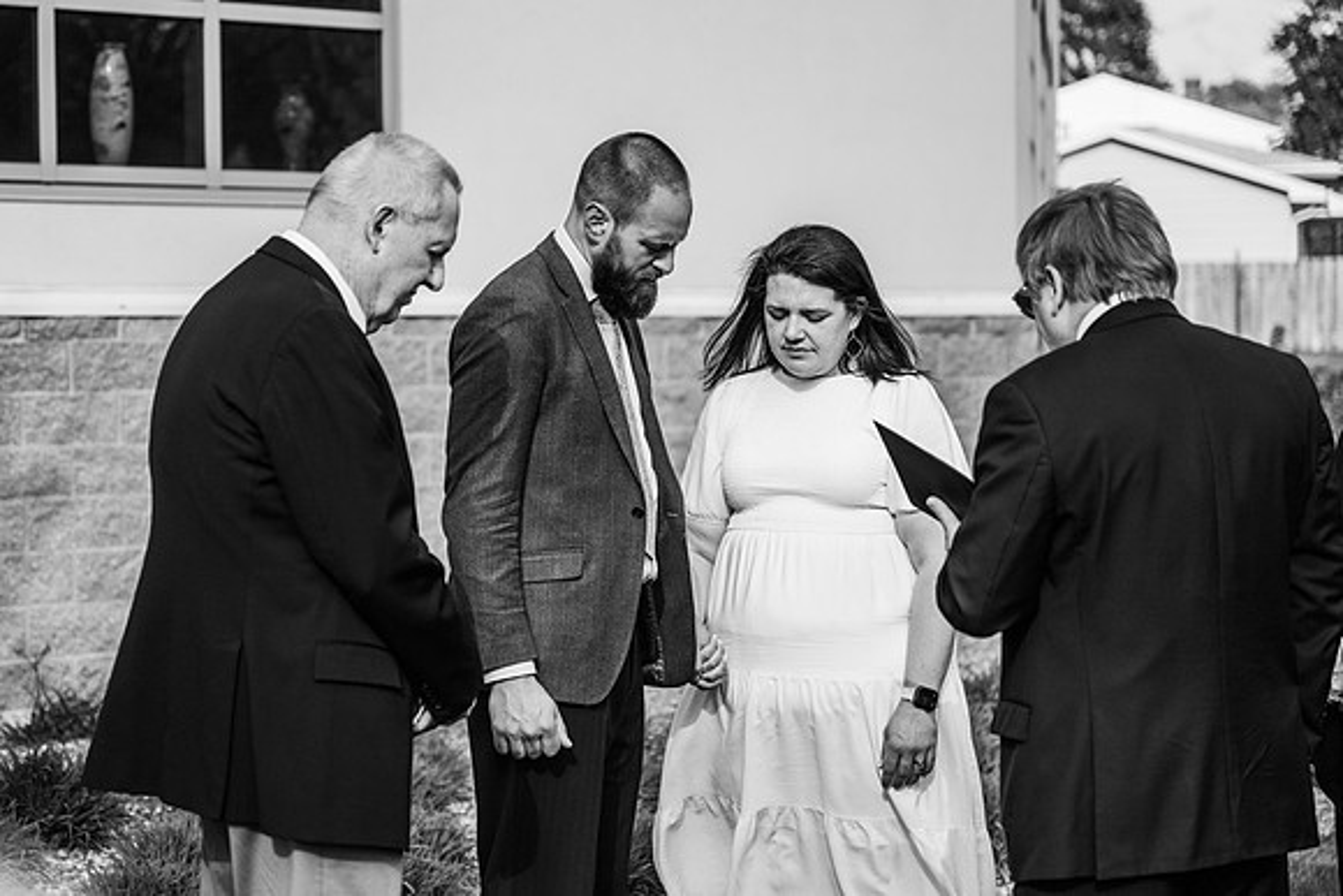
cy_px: 448
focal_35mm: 78
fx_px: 2898
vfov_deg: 17.6
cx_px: 617
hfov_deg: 26.1
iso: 200
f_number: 2.8
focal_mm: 70
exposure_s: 1/5000
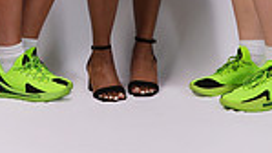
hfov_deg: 9.7
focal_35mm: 222
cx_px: 133
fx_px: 1602
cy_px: -206
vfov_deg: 5.3
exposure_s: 1/125
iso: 160
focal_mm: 70
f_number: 11
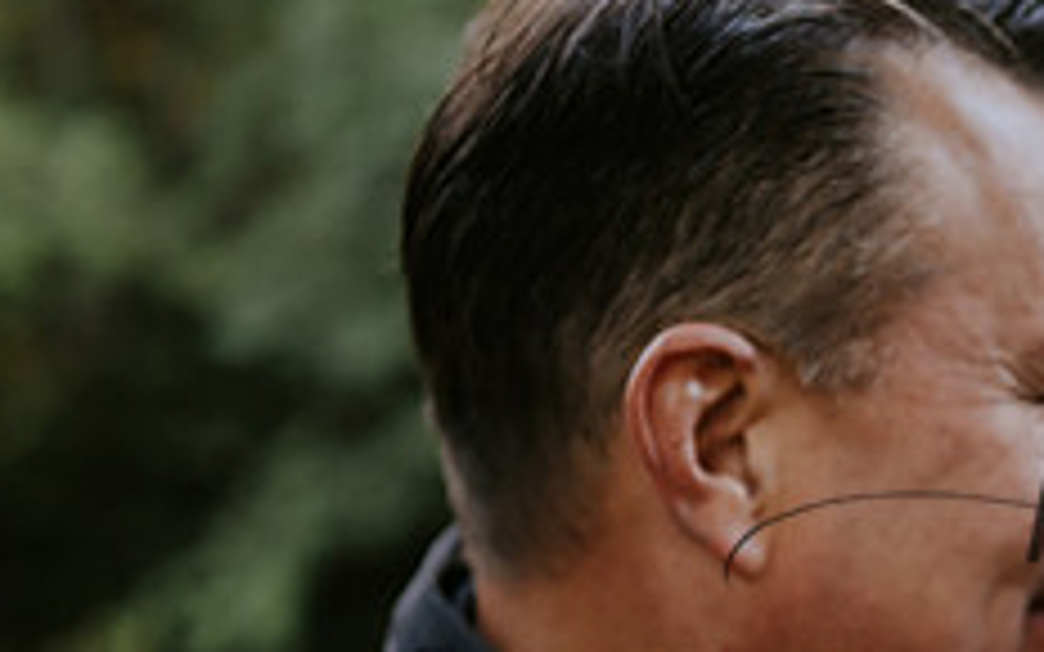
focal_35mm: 94
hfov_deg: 21.3
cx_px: 1061
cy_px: 827
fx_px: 2675
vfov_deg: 13.4
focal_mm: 35
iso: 400
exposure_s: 1/800
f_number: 1.8
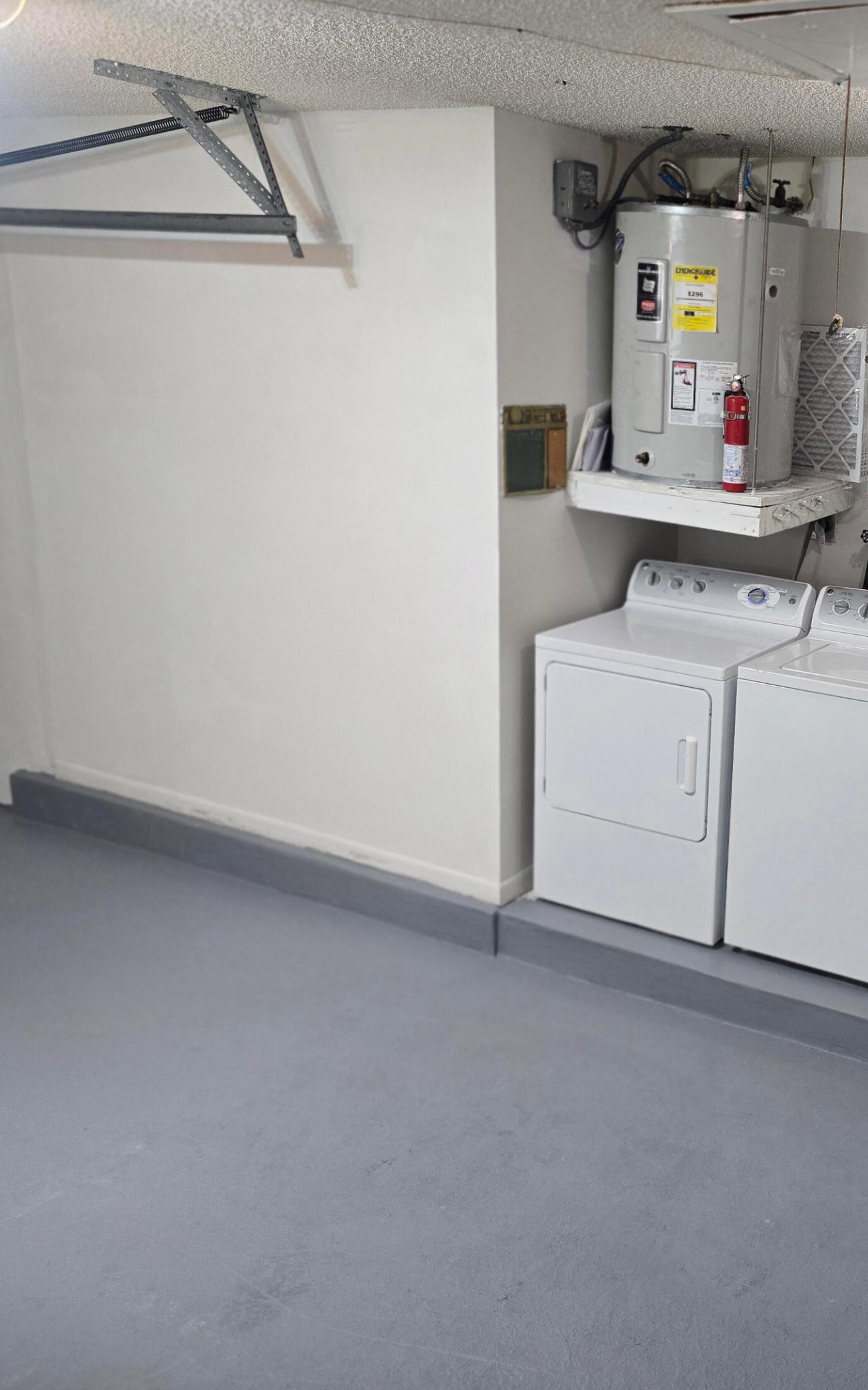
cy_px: 685
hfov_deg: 35.4
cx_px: 827
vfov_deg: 58.1
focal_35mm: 33
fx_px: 1249
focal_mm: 6.3
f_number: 1.7
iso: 250
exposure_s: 1/120
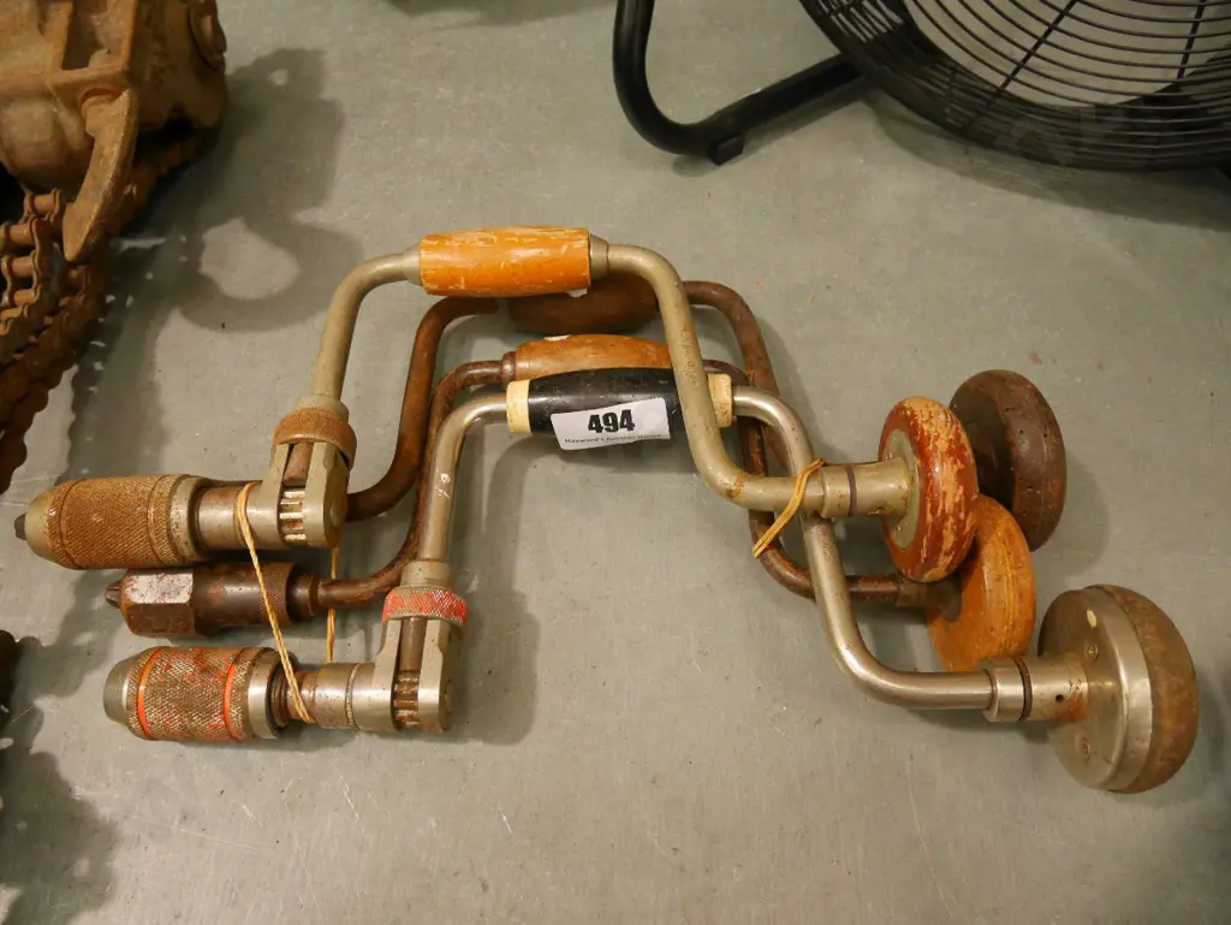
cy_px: 462
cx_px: 616
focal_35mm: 24
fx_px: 854
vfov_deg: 56.9
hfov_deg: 71.6
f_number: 3.7
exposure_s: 1/160
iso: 3200
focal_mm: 12
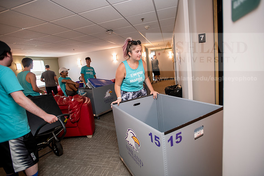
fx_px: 139
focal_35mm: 19
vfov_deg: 64.6
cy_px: 88
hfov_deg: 86.9
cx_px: 132
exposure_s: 1/125
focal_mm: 19
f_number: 2.8
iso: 1000
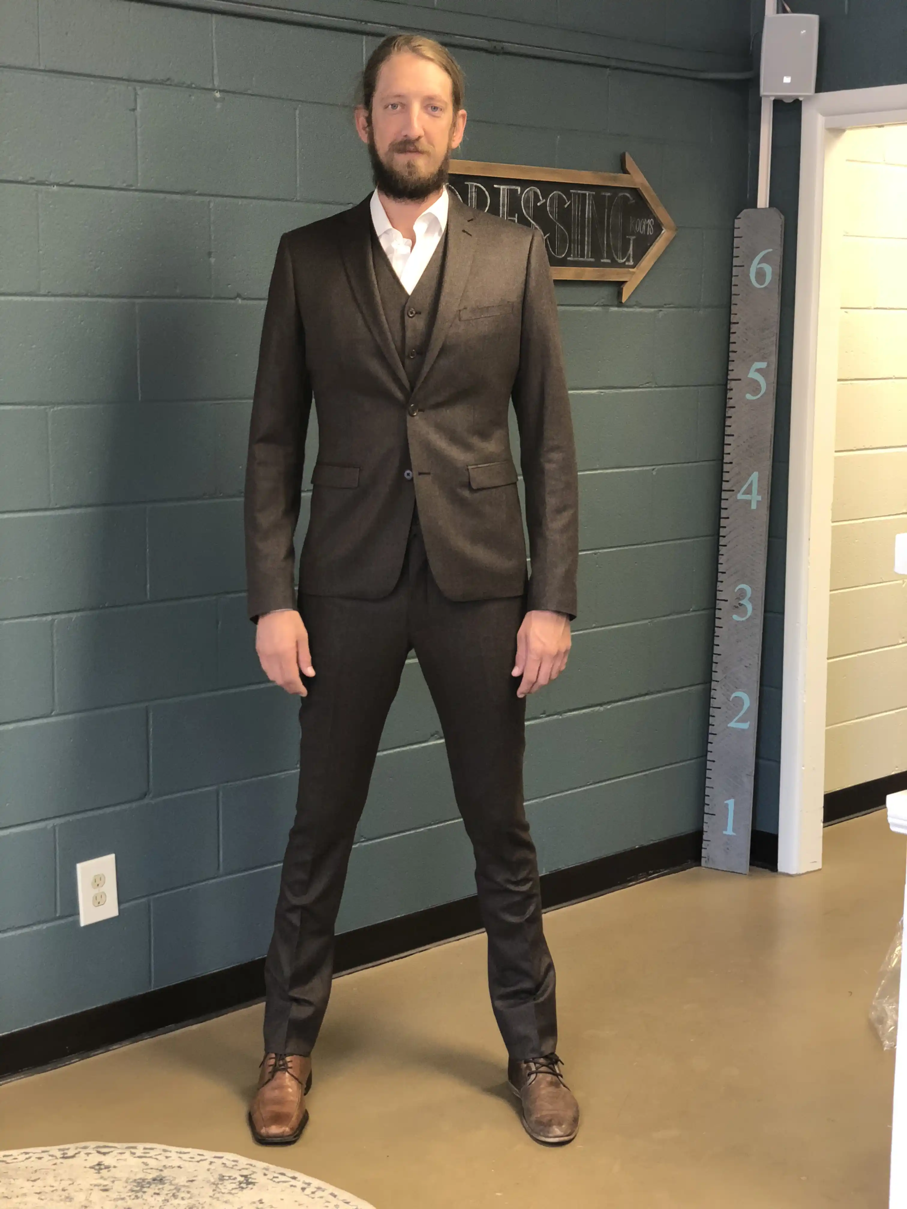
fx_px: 1817
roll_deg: +0.2
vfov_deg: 36.8
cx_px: 454
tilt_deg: -8.2
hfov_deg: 28.0
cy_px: 604
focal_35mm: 52
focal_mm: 6
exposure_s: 1/32
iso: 125
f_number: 2.4
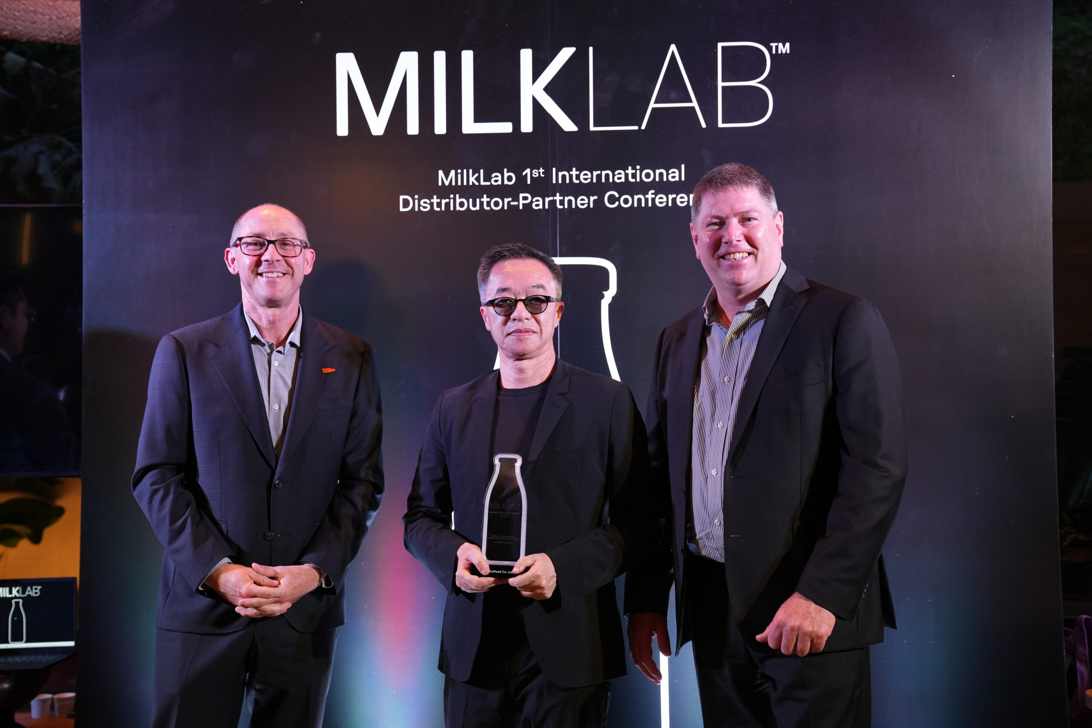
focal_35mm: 47
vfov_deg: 28.7
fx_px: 1426
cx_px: 546
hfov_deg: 41.9
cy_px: 364
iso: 1250
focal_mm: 47
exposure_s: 1/80
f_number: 4
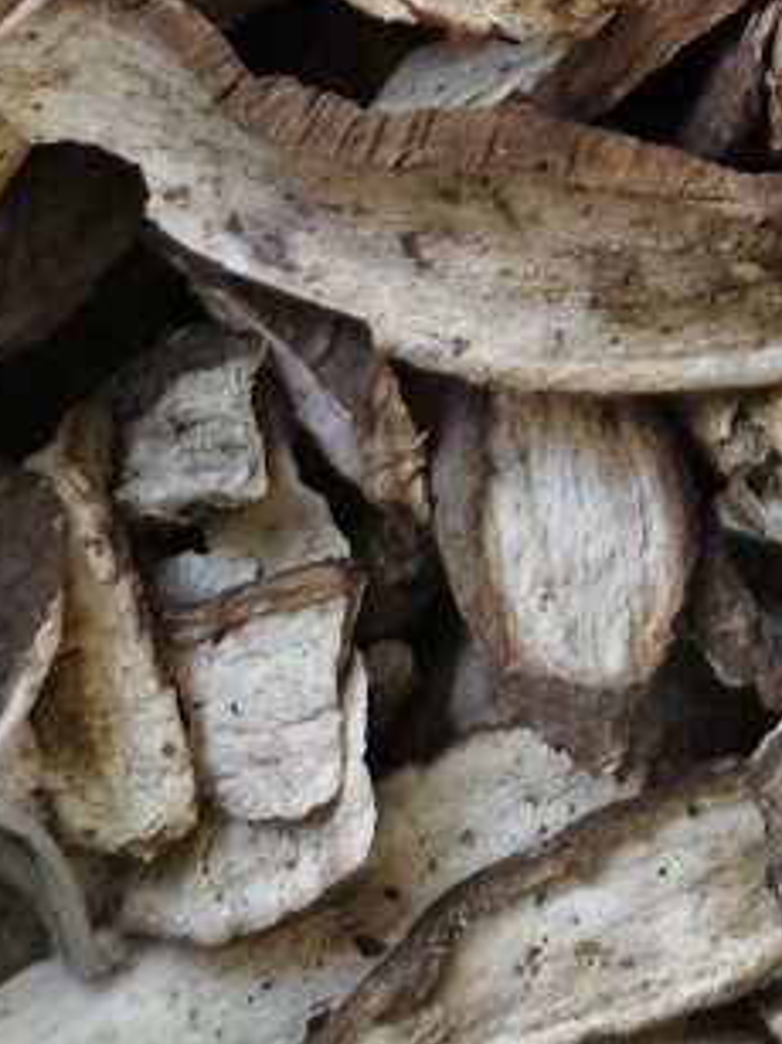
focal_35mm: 80
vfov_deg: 20.2
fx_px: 2411
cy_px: -621
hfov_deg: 16.0
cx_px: 1336
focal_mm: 5.56
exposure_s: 1/479
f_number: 1.88
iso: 3584
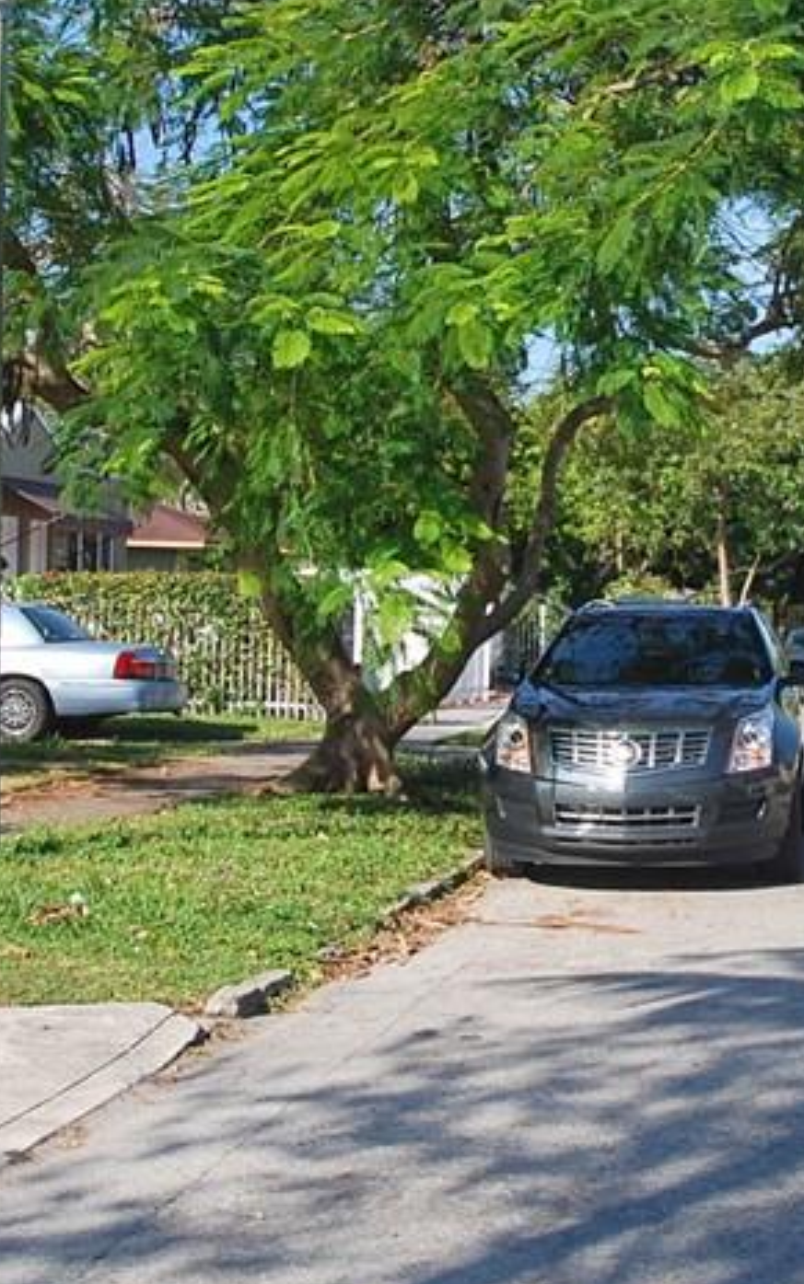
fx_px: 1996
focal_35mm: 57
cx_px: 568
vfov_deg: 35.7
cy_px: 599
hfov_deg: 22.6
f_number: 7.1
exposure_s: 1/200
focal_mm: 16
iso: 100
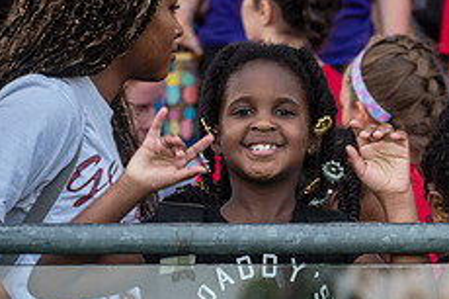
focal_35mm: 312
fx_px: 3888
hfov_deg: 6.6
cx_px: 521
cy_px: 244
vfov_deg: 4.4
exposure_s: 1/160
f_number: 4
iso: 125
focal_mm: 100
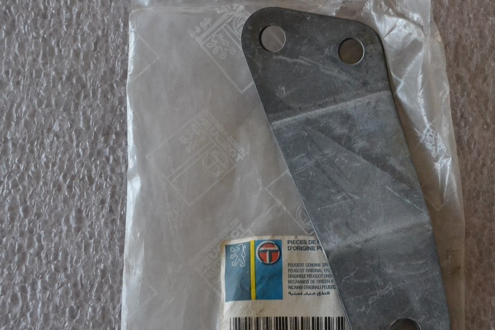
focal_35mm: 72
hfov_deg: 28.1
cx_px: 278
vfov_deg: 18.9
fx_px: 990
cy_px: 202
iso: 3200
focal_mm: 32
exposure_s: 1/40
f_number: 4.8
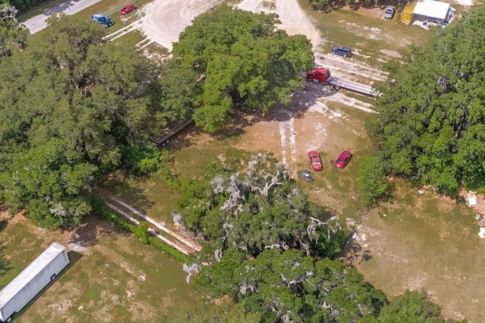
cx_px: 250
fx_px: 646
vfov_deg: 27.7
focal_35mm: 48
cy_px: 86
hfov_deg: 41.1
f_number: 2.8
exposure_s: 1/1500
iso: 100
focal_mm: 8.38
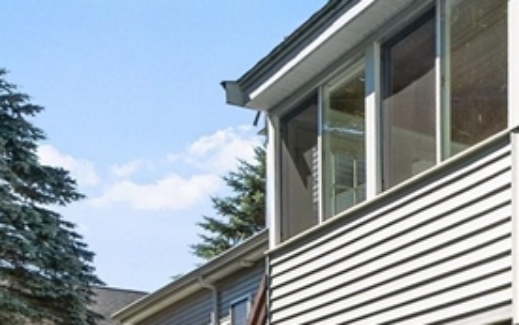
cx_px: 684
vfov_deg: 19.2
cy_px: 181
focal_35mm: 68
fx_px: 963
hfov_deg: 25.7
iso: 100
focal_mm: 12
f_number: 9
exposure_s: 1/160
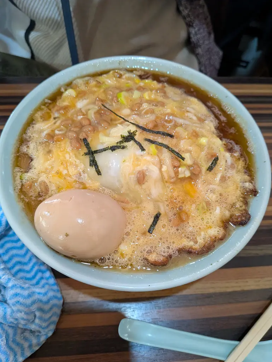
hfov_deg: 54.9
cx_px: 141
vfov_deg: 69.4
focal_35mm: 25
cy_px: 188
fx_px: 262
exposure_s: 1/100
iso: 1198
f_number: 1.7
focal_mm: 4.53
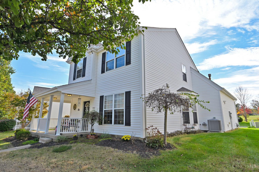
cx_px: 130
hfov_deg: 85.4
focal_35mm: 20
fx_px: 140
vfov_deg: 63.2
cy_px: 86
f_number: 7.1
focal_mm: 19.5
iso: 100
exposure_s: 1/400
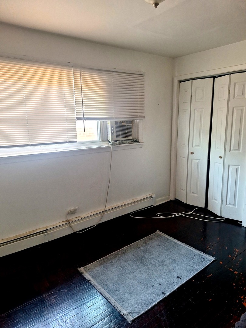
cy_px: 164
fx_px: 218
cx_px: 123
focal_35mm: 23
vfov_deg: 73.9
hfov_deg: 58.9
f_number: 1.8
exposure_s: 1/40
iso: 160
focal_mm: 5.54
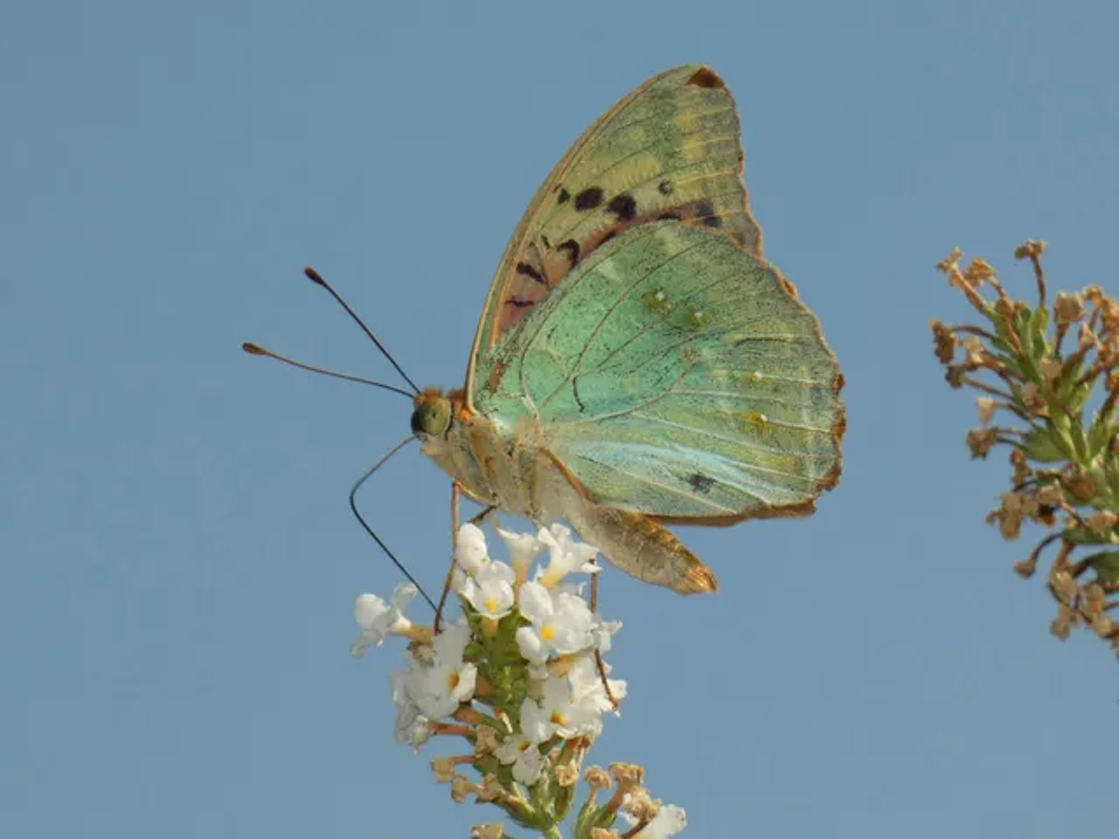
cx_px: 560
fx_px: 10635
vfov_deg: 4.5
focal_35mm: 329
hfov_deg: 6.0
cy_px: 420
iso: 80
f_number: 5.6
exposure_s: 1/250
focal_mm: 58.9
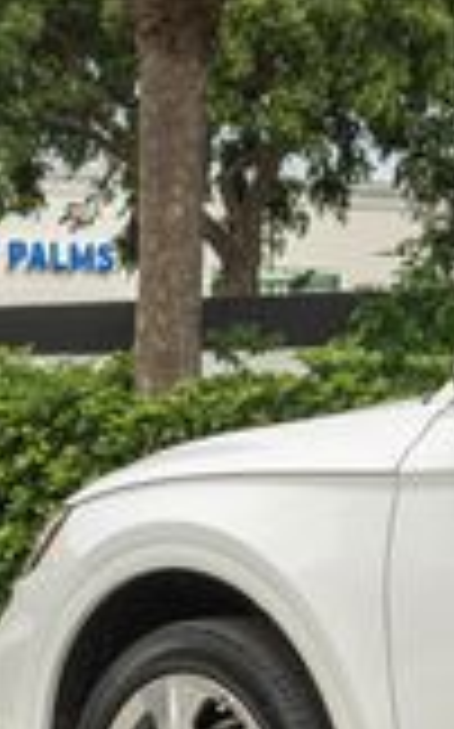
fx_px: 4720
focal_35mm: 238
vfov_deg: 8.8
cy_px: 436
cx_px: 1221
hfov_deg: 5.3
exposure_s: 1/100
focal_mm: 51
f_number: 8
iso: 200
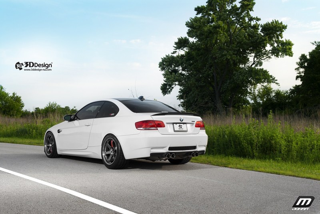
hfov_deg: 42.3
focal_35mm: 46
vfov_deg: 29.0
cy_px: 107
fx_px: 414
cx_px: 160
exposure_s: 1/60
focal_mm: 31
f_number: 8
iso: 100
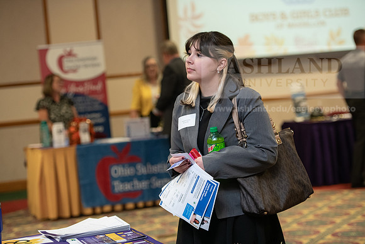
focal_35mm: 90
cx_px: 182
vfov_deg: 15.2
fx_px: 913
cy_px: 122
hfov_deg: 22.6
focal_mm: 90
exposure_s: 1/200
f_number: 2.8
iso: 1600
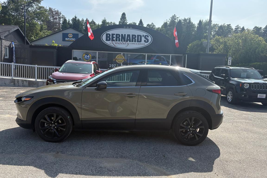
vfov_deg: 43.6
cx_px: 126
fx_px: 222
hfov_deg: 61.9
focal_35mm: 30
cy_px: 91
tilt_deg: -1.7
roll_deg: -3.4
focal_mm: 5.96
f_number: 1.6
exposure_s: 1/3831
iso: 64
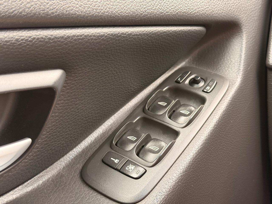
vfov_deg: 30.3
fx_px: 377
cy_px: 102
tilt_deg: -21.4
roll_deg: +0.5
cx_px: 136
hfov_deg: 39.7
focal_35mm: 48
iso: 125
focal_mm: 6.76
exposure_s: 1/63
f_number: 1.78
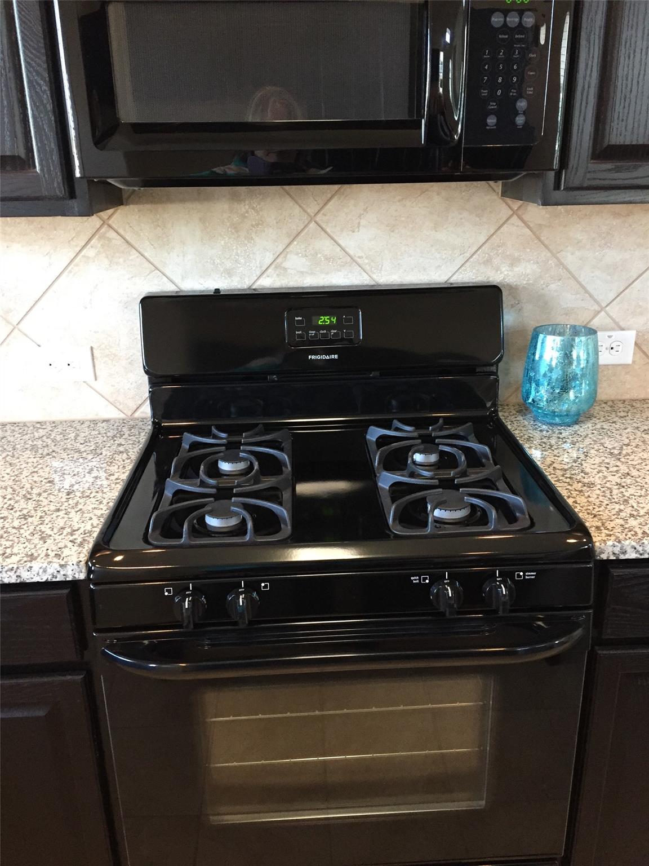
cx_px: 324
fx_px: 725
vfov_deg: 61.7
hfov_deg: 48.2
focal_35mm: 29
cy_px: 433
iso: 200
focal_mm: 4.15
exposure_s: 1/30
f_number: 2.2
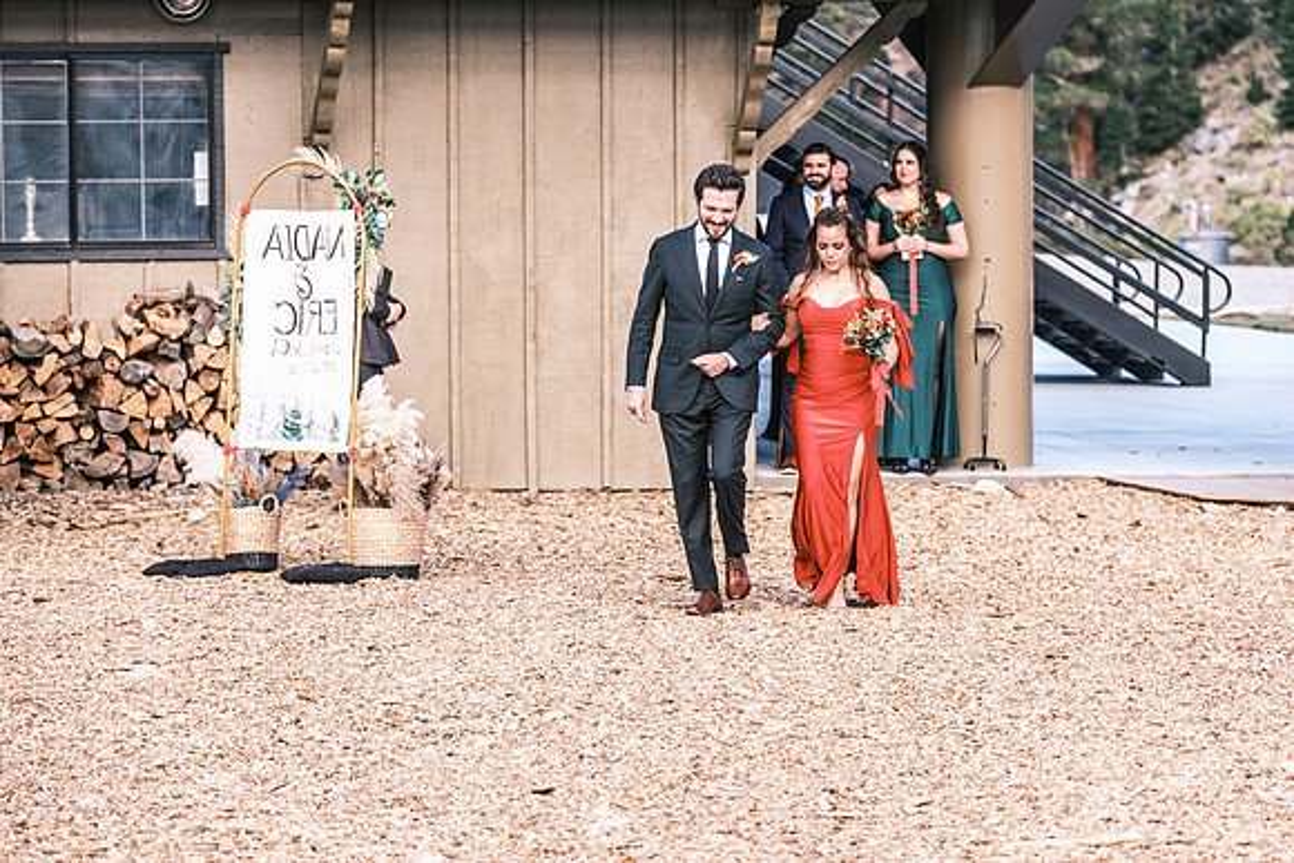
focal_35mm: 143
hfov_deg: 14.3
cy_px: 432
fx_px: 5150
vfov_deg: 9.6
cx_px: 736
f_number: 2.8
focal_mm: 83.8
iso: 400
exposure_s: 1/400
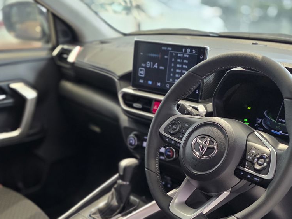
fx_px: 413
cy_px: 198
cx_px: 128
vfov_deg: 28.5
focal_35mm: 49
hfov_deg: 38.9
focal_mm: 6.3
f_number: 1.7
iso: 800
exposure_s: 1/100
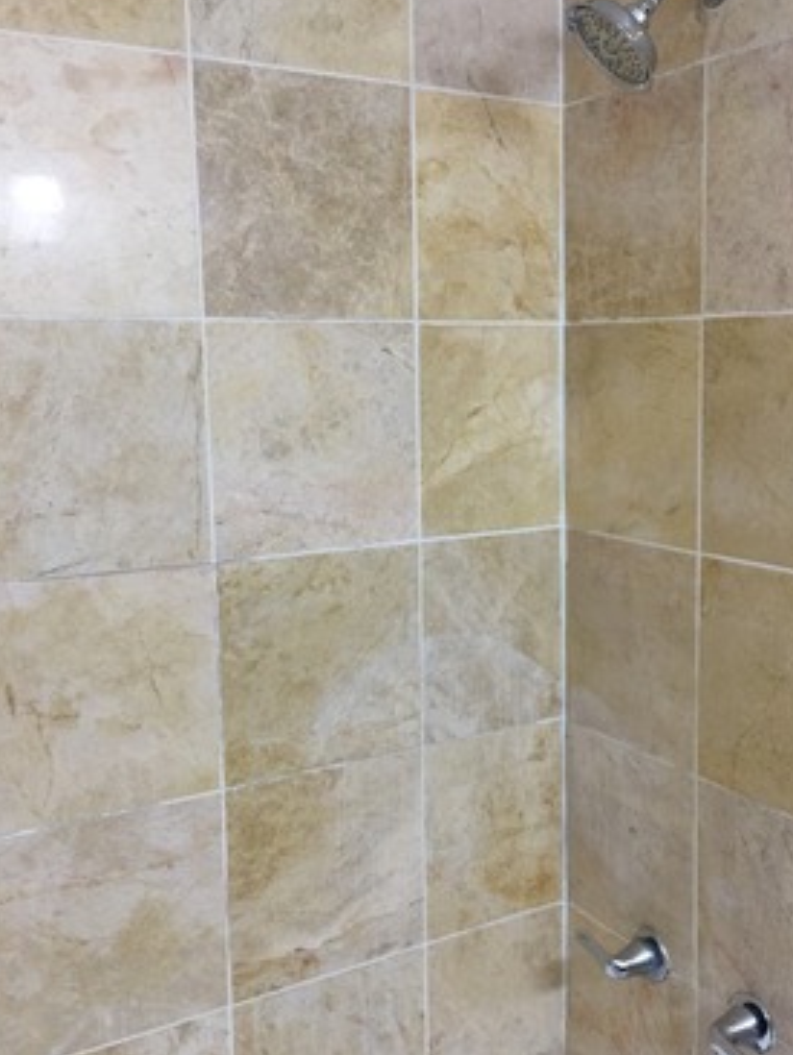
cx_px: 456
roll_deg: +0.8
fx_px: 1159
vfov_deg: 48.9
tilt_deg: -8.5
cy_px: 553
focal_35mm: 38
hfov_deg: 37.7
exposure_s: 1/15
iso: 40
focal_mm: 4.15
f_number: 2.2
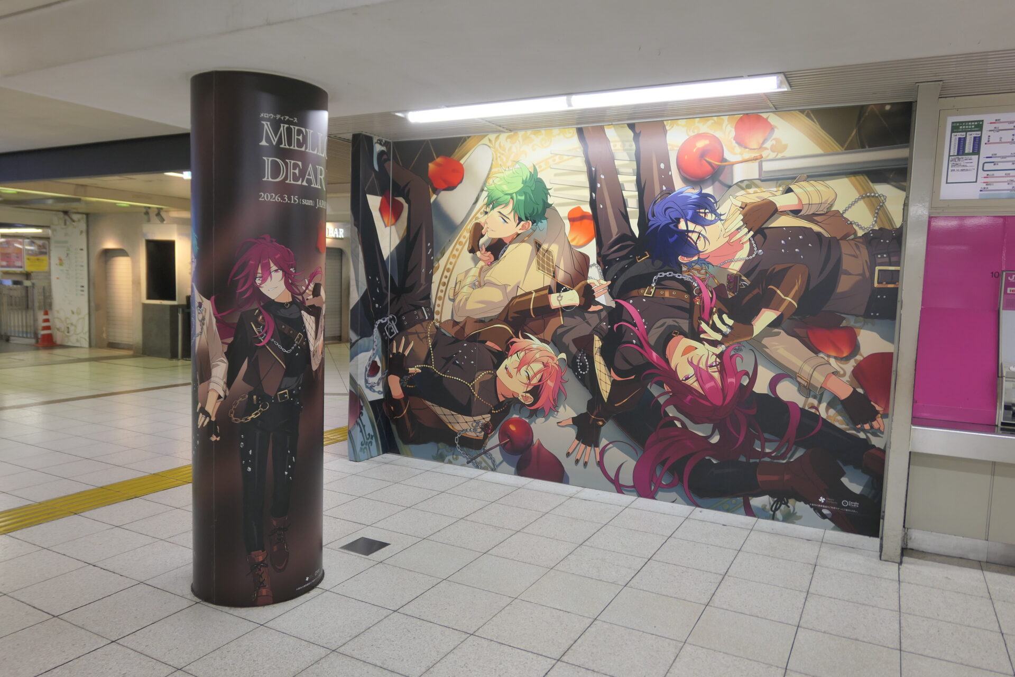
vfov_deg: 53.1
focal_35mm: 24
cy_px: 338
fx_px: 677
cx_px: 508
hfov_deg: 73.7
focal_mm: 8.8
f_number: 2
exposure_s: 1/125
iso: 125
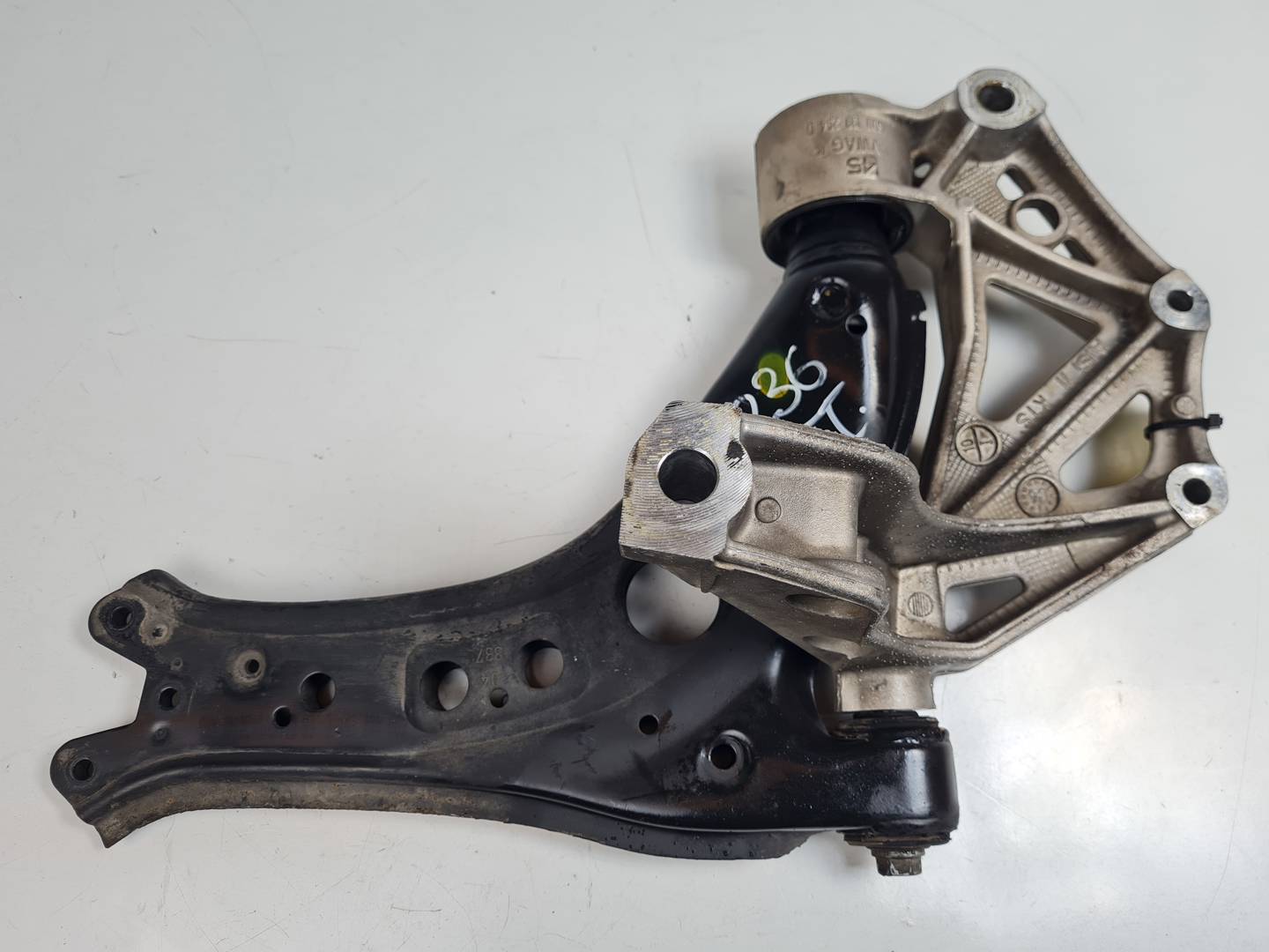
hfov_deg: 67.3
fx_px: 953
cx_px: 634
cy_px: 476
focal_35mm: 26
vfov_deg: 53.1
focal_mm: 5.4
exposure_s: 1/306
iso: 50
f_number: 1.8
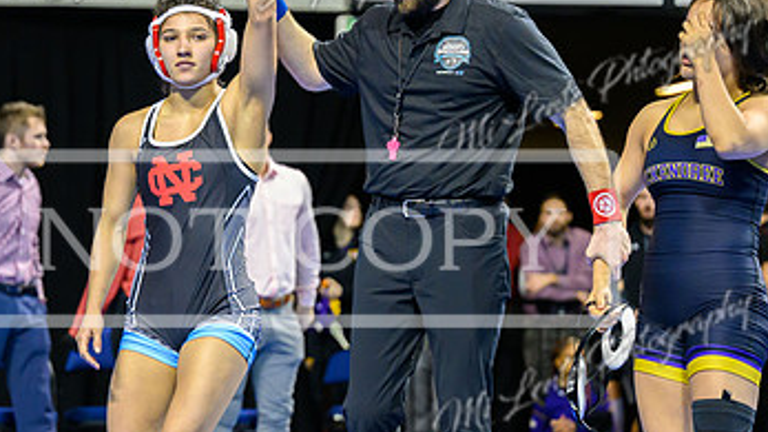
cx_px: 122
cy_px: 159
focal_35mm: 197
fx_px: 4011
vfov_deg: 6.2
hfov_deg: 10.9
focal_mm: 83
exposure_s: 1/800
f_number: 2.8
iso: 3200
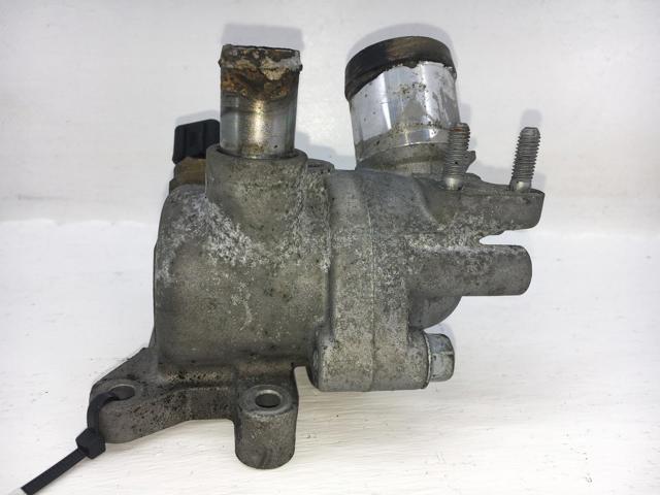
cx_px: 330
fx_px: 553
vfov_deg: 48.2
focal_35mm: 29
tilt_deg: -18.3
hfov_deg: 61.7
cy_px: 248
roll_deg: -1.6
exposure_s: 1/353
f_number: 2.2
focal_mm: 4.15
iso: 25
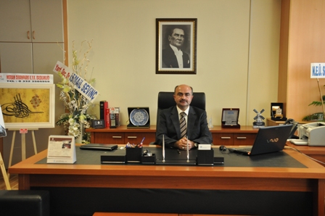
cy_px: 108
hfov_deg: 49.6
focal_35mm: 39
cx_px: 162
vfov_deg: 34.2
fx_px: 352
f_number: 4
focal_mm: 26
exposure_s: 1/60
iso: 800
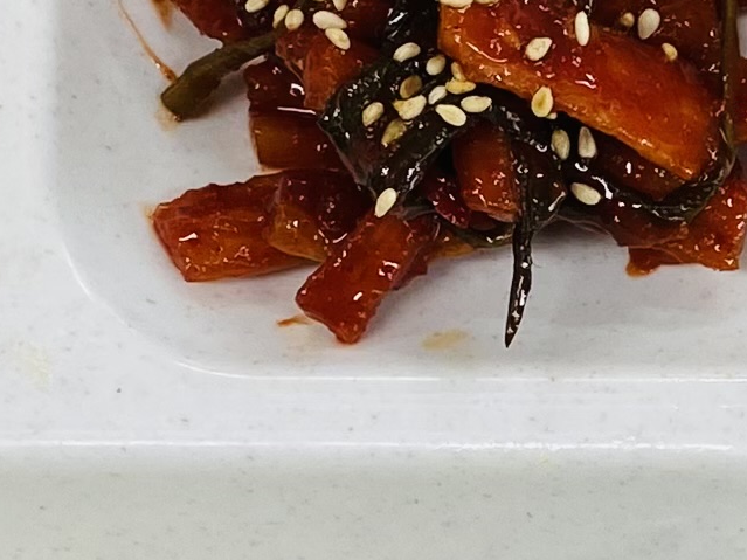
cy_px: 683
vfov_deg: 8.9
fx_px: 3538
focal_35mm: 164
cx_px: 1109
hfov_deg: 11.6
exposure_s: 1/120
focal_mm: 4.25
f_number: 1.8
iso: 64
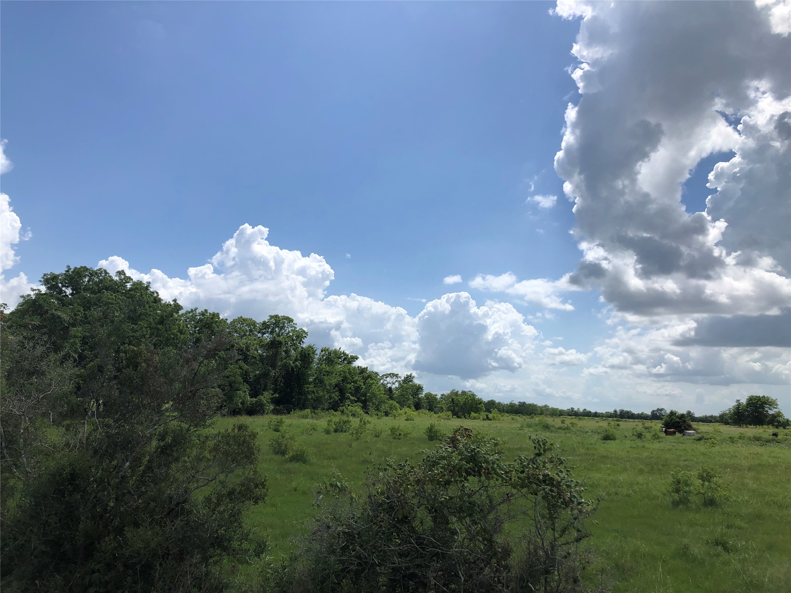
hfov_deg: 63.4
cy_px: 296
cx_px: 396
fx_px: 640
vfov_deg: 49.7
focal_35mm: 28
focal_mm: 4
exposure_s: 1/4367
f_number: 1.8
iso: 20
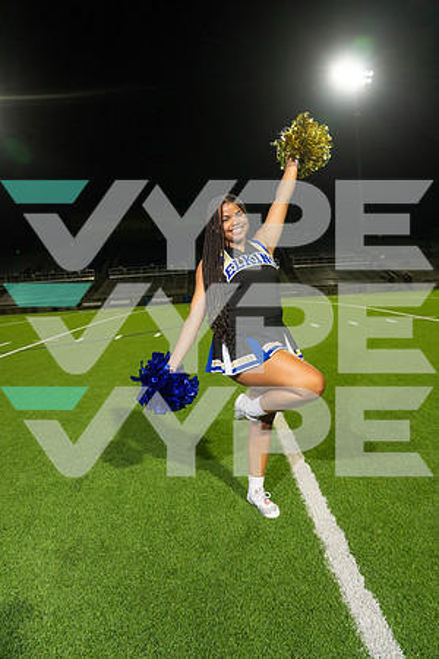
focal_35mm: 24
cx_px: 220
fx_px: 439
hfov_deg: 53.1
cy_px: 330
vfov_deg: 73.7
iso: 1000
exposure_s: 1/200
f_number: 4.5
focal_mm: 24
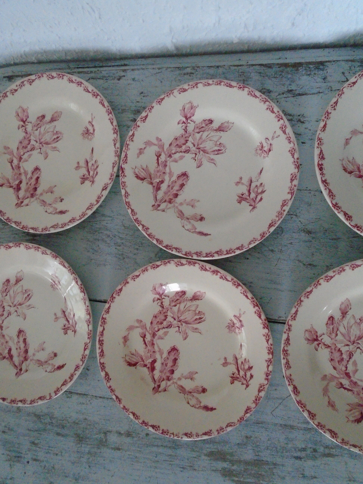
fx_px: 364
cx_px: 182
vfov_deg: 67.3
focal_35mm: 26
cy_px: 242
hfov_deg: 53.1
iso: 800
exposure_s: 1/40
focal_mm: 4.6
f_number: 3.2
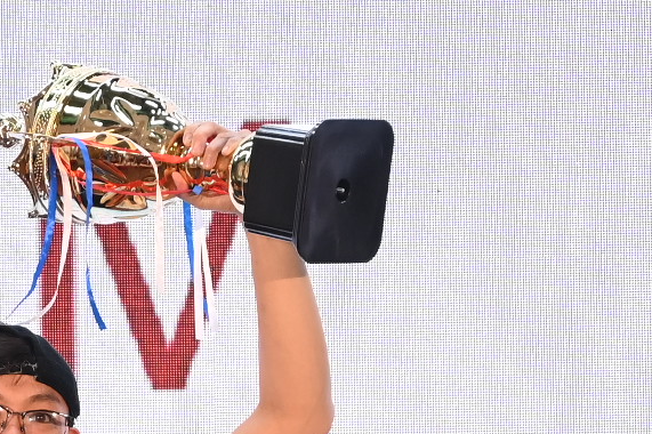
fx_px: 6715
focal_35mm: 371
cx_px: 19
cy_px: 744
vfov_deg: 3.7
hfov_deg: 5.5
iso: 640
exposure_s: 1/200
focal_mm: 70
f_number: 4
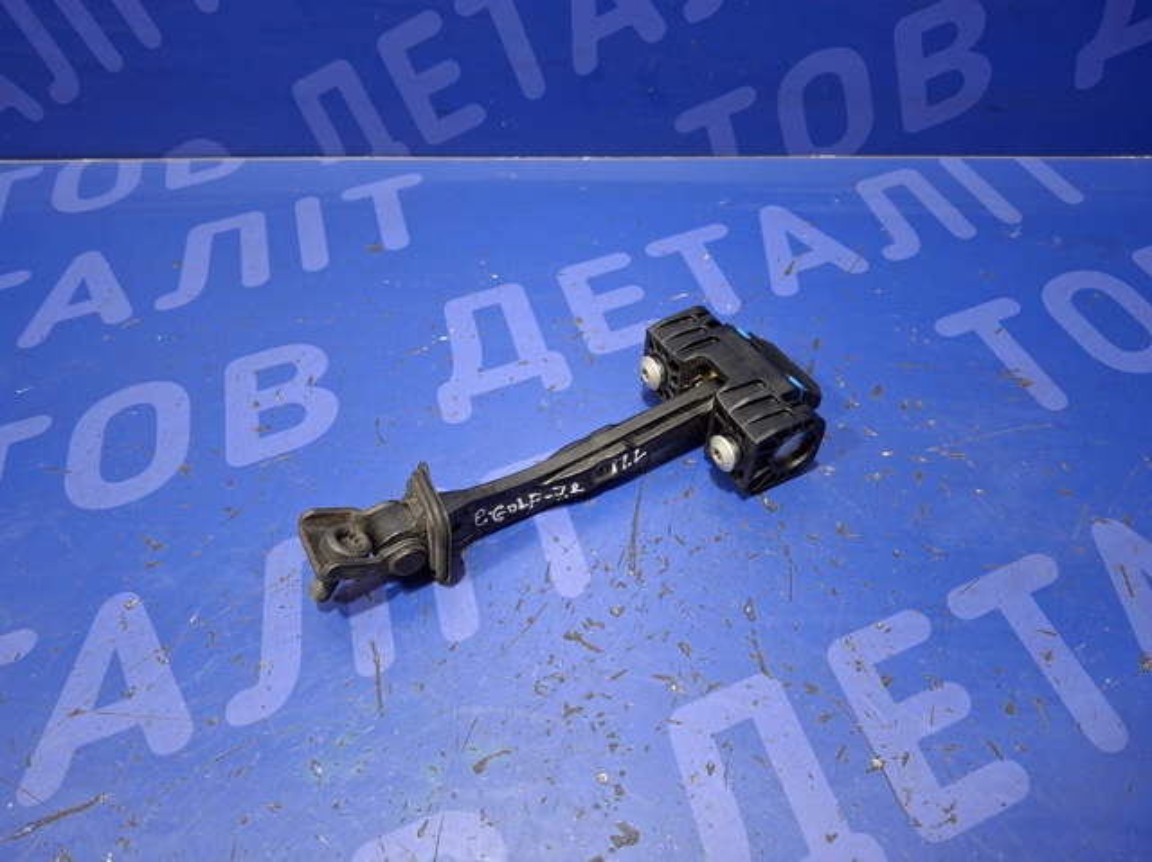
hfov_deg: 69.4
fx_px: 831
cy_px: 431
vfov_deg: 54.8
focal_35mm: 25
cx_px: 576
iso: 320
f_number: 1.8
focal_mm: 4.69
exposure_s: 1/30
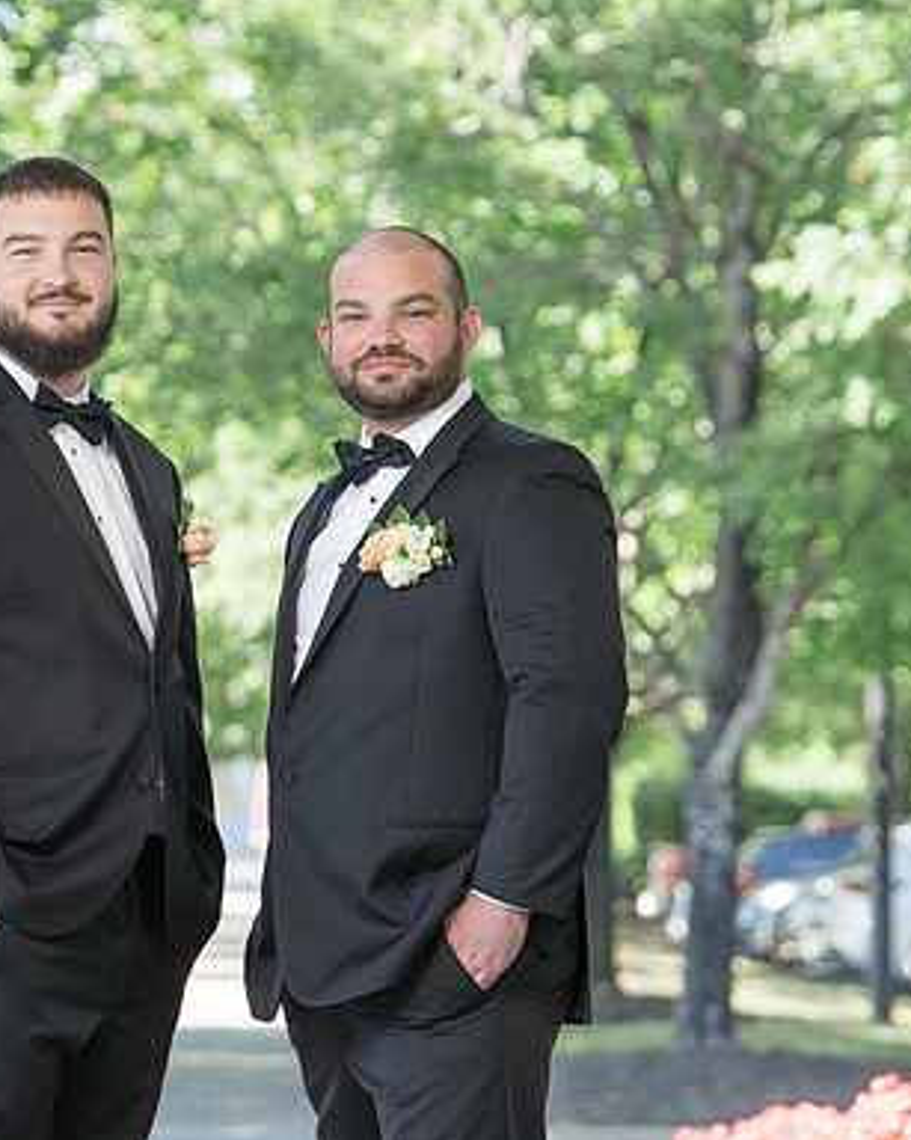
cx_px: 290
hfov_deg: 9.8
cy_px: 542
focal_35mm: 157
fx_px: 5293
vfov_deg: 12.3
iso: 250
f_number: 4
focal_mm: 102
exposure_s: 1/250
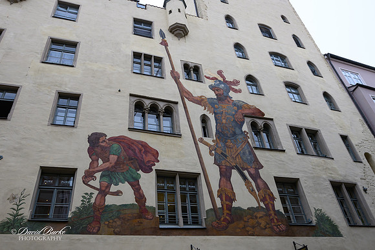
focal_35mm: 27
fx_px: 281
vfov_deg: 47.9
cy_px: 125
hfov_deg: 67.4
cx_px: 188
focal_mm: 18.5
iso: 280
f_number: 8
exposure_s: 1/200
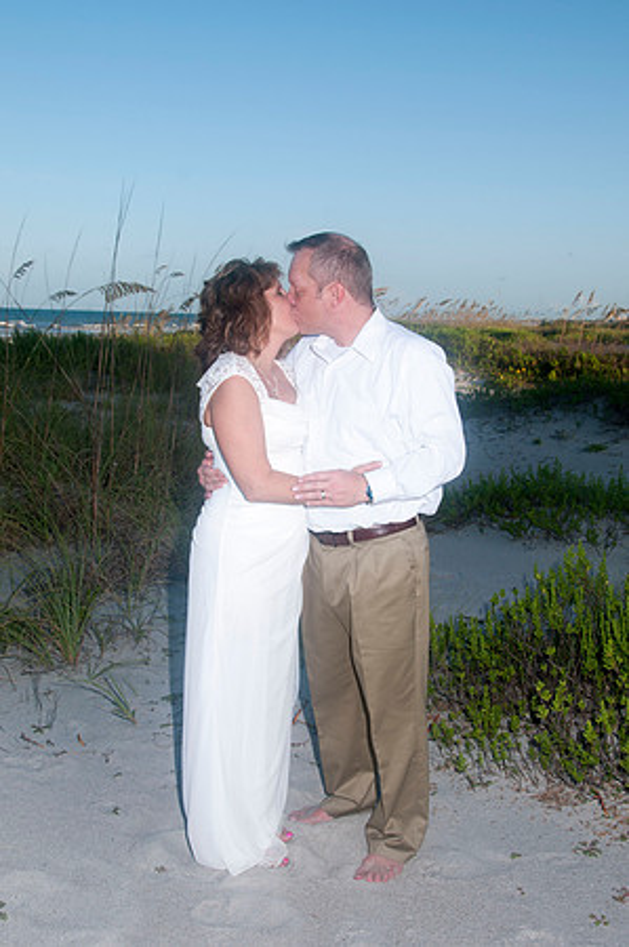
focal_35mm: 40
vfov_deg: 48.0
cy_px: 474
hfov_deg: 32.9
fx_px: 1064
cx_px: 314
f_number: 8
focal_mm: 27
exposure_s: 1/250
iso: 100
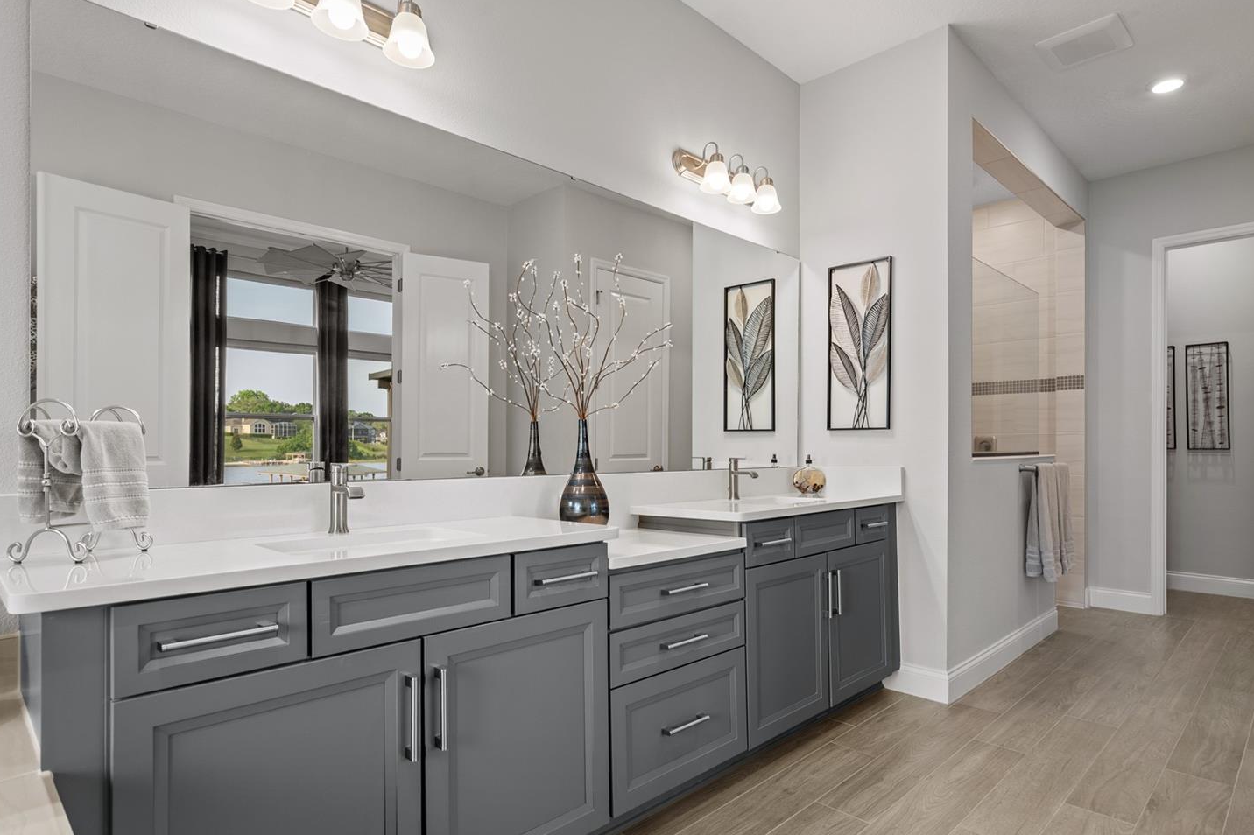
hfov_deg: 86.8
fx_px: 662
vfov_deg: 64.5
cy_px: 447
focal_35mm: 19
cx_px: 675
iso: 500
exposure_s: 1/3
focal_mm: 17
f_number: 7.1
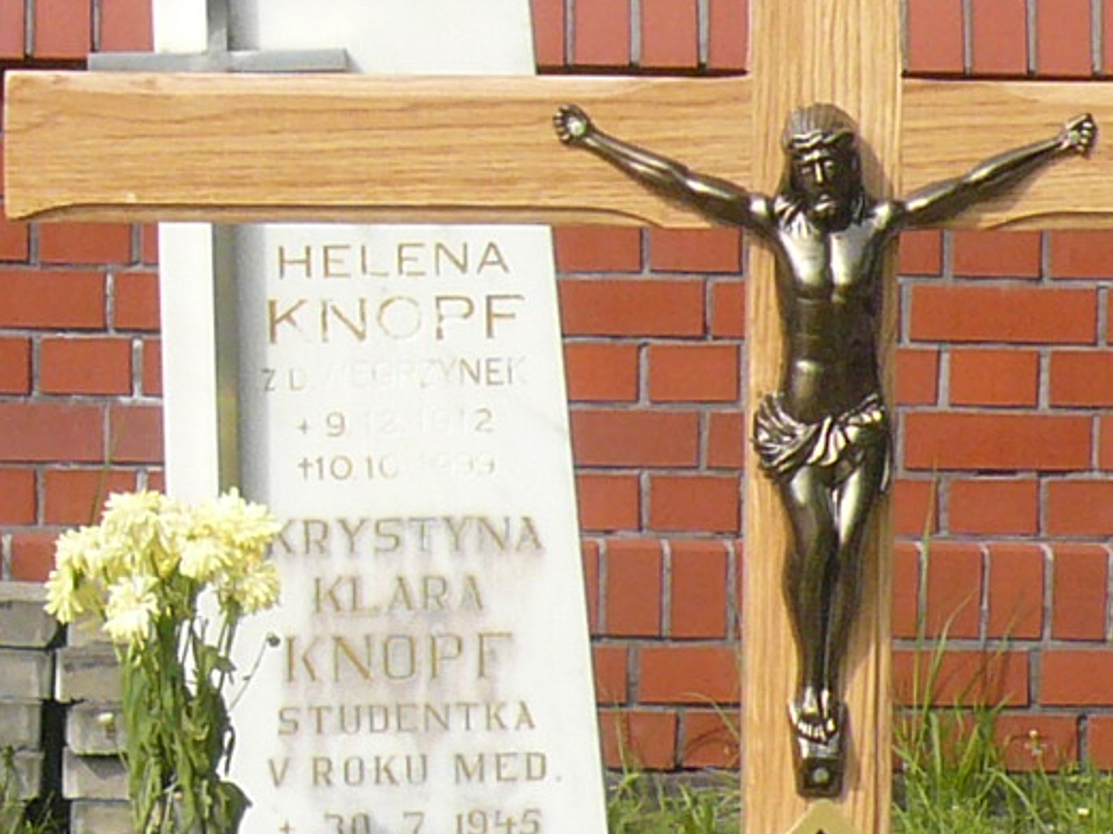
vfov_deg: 9.1
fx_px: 5241
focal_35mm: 163
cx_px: 929
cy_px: 571
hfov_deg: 12.1
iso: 100
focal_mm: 5.7
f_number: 3
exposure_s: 1/1000
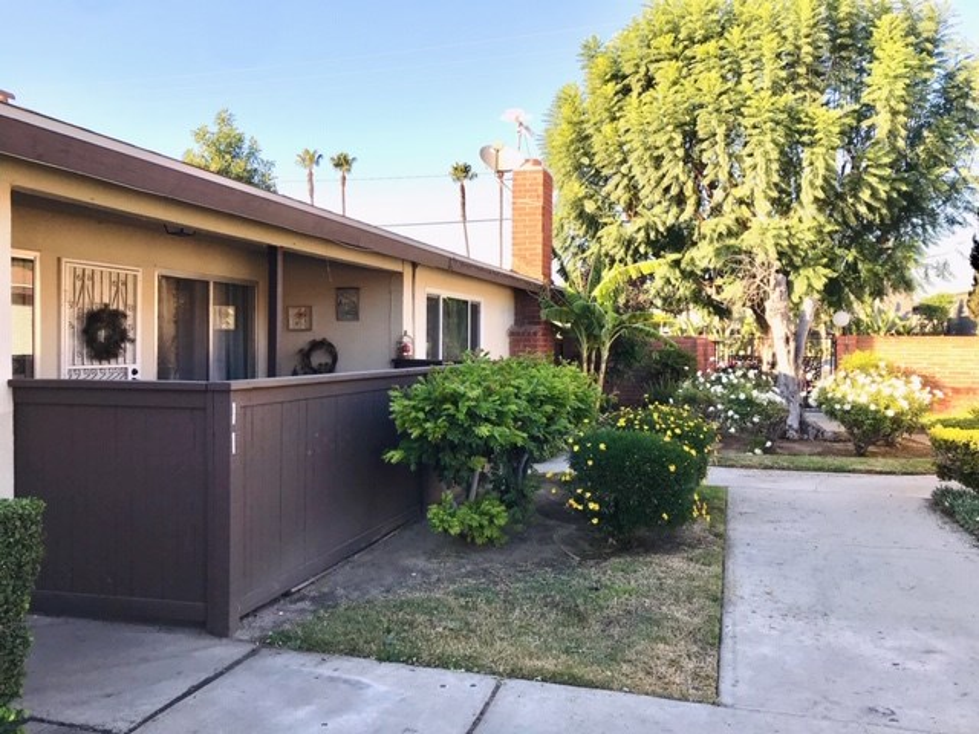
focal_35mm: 28
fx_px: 792
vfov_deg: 49.7
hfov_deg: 63.4
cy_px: 367
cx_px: 490
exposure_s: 1/544
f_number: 1.8
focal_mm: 3.99
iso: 20
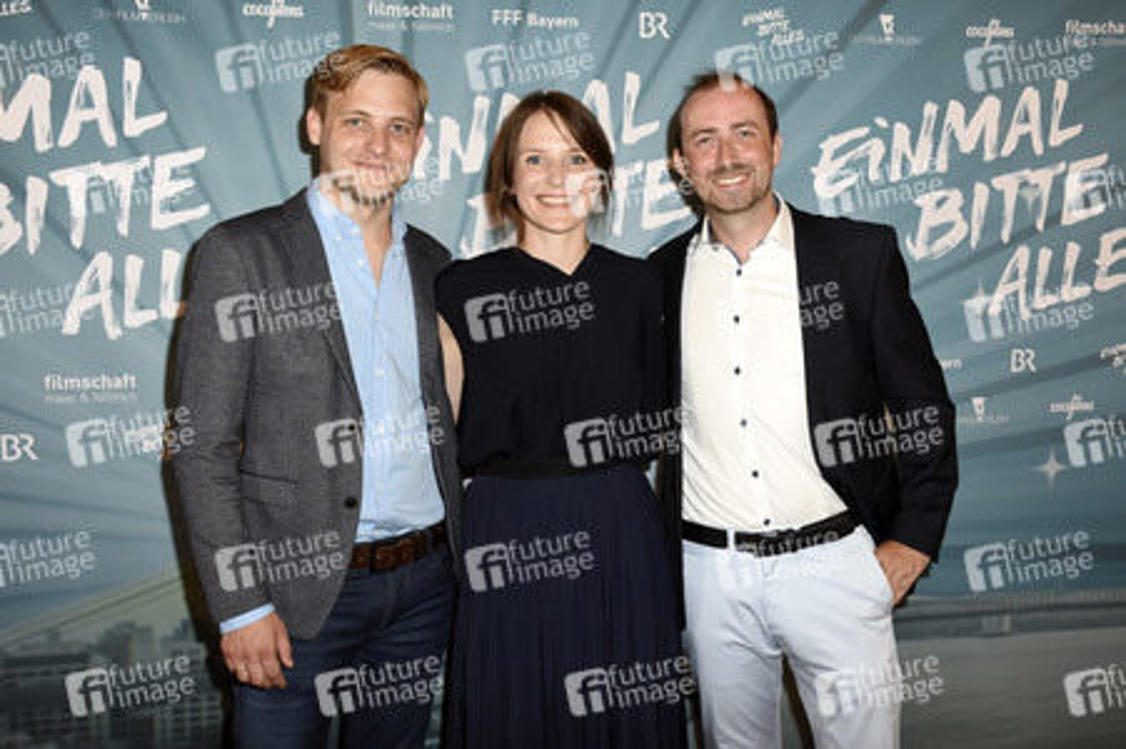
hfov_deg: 53.2
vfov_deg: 36.8
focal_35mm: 36
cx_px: 563
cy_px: 374
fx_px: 1125
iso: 1000
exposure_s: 1/160
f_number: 6.3
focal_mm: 24
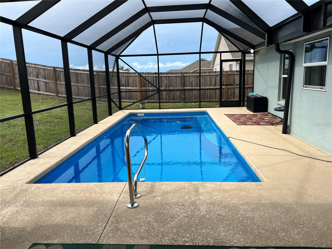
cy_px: 124
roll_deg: +2.4
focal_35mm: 26
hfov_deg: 67.3
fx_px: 249
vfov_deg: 53.1
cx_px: 166
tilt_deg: -10.0
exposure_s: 1/1468
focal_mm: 5.7
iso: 50
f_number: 1.5
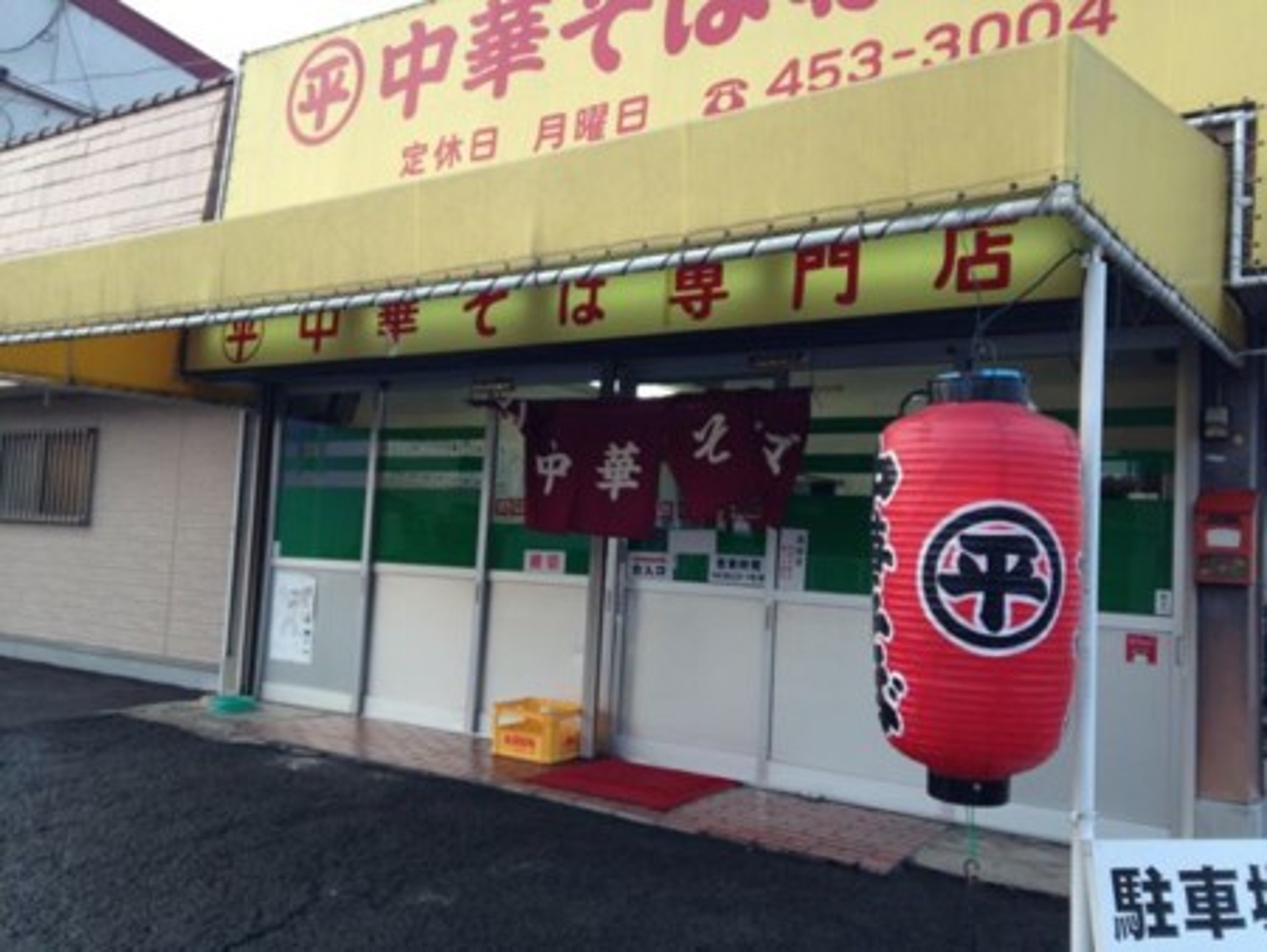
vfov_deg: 43.0
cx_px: 634
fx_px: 1208
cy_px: 476
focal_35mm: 33
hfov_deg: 55.3
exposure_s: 1/121
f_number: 2.4
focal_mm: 4.13
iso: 50
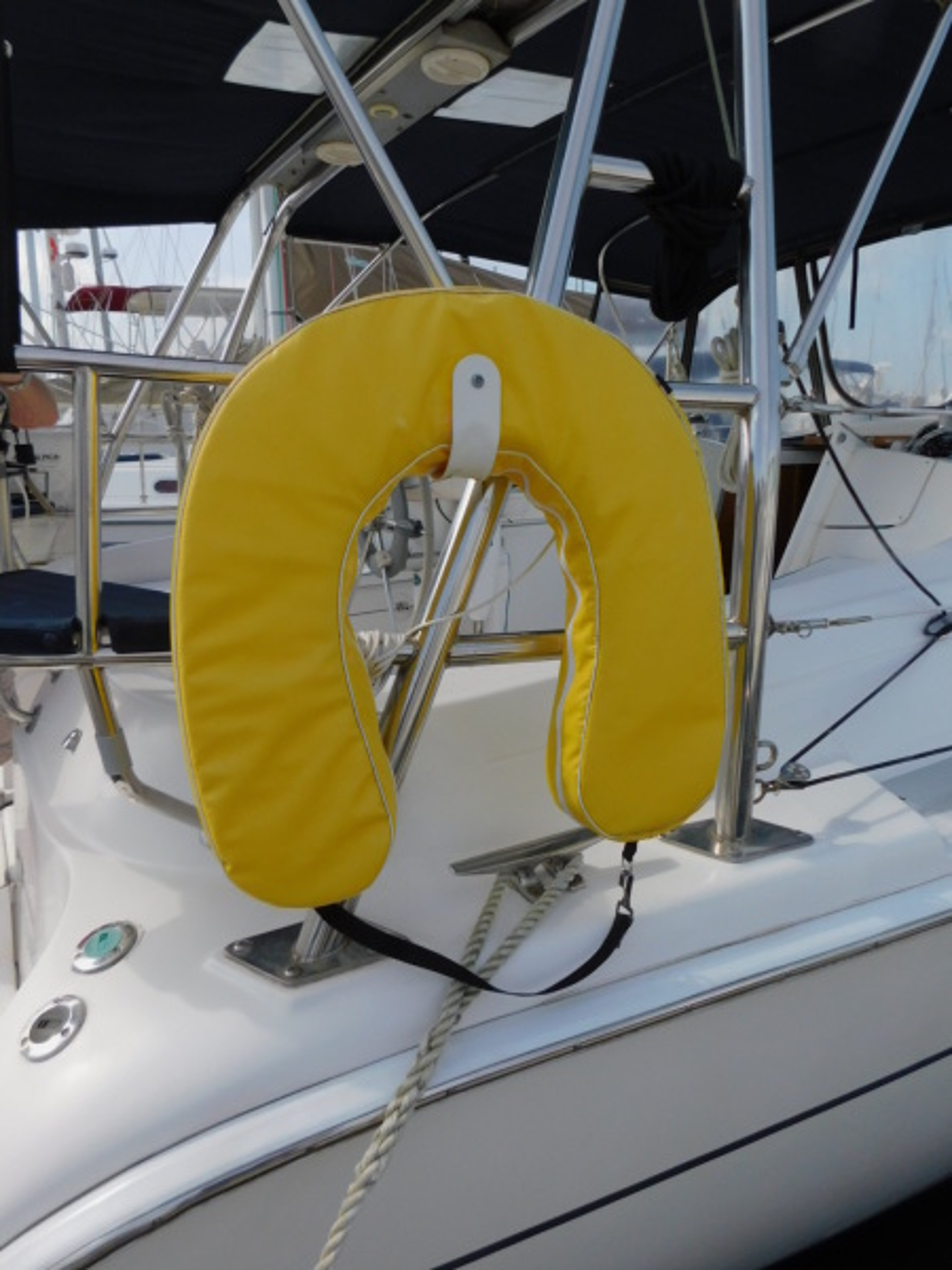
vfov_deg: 73.9
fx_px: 843
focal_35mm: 23
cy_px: 635
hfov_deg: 58.9
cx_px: 476
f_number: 6
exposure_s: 1/500
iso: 125
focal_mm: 4
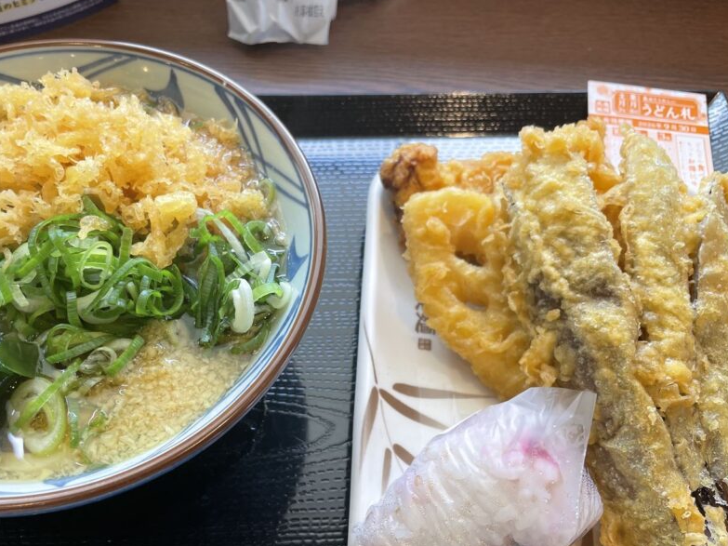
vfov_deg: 41.6
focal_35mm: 34
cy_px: 327
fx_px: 715
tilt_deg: -57.4
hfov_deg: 53.6
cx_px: 292
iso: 40
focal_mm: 4.2
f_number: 1.6
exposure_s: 1/120
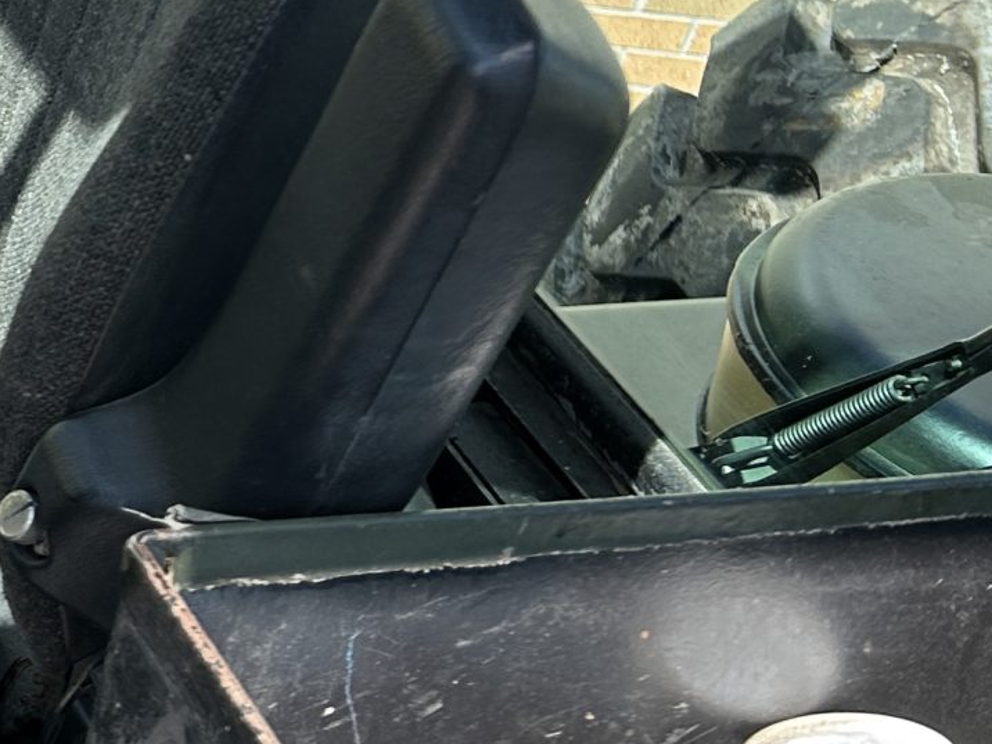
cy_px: 213
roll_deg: -2.0
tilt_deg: -32.9
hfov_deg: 17.5
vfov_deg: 15.8
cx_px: -733
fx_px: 2665
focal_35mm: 93
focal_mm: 5.7
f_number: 1.5
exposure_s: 1/1252
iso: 50
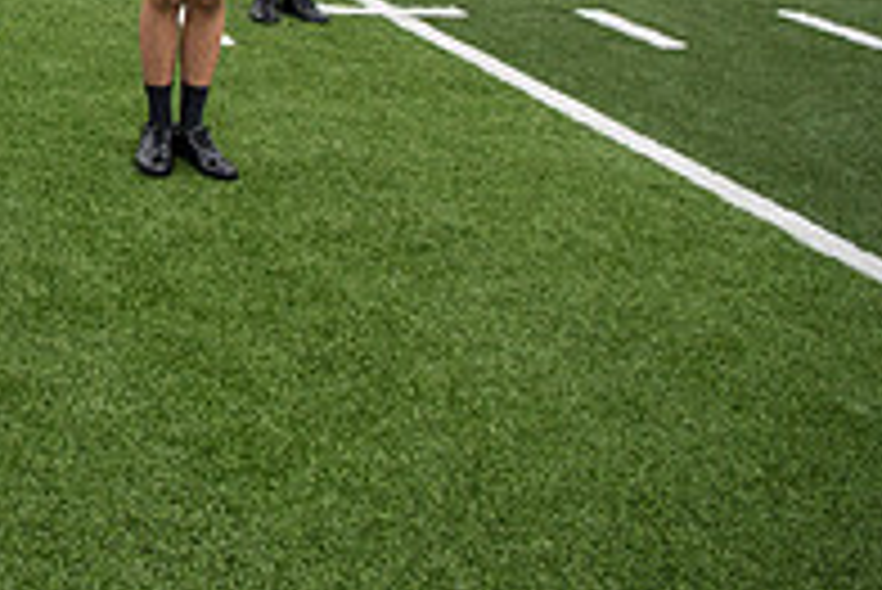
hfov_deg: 24.8
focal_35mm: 71
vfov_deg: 17.7
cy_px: -232
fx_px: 1741
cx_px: -256
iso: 400
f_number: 4
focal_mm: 24
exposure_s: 1/800
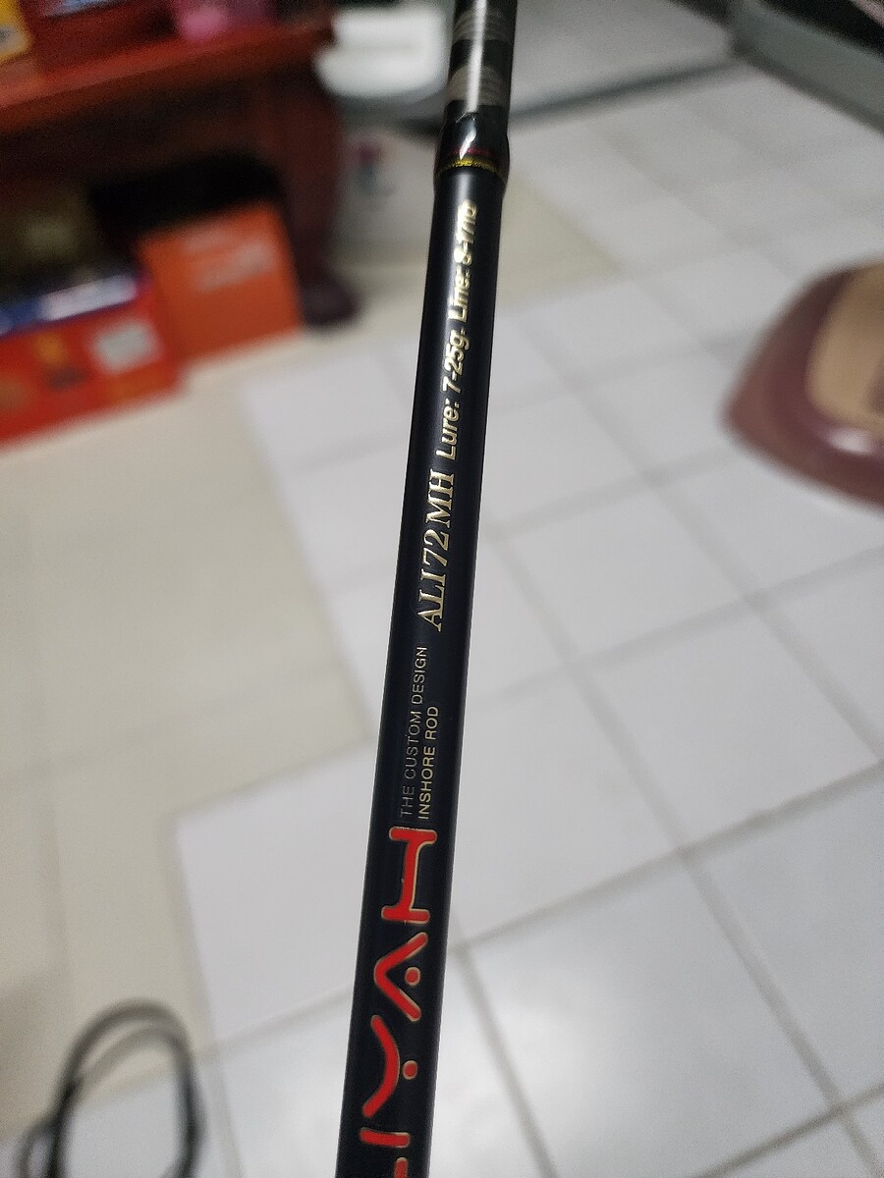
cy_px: 589
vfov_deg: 73.9
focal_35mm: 23
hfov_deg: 58.9
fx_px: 783
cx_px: 442
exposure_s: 1/101
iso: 800
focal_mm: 6.4
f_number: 1.8
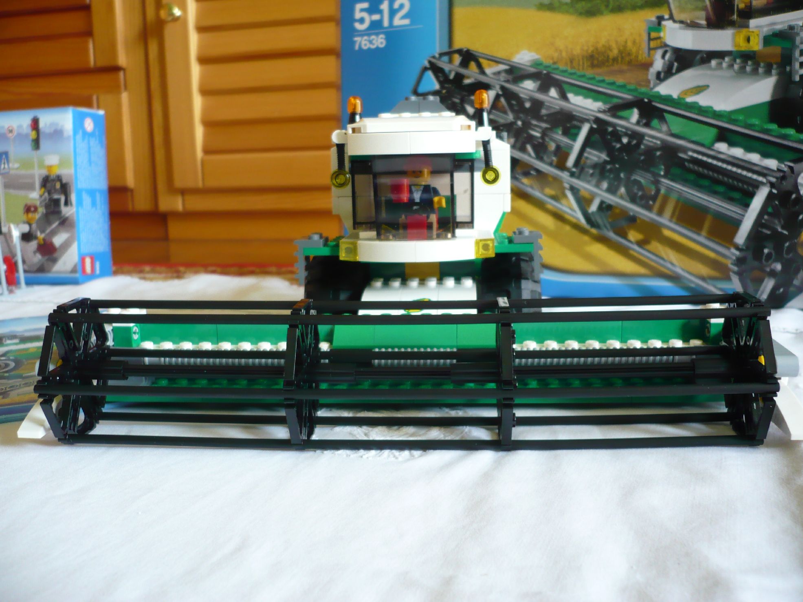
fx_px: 812
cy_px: 301
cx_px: 402
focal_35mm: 35
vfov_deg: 40.7
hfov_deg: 52.6
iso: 200
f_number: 2.8
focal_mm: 5.8
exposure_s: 1/30
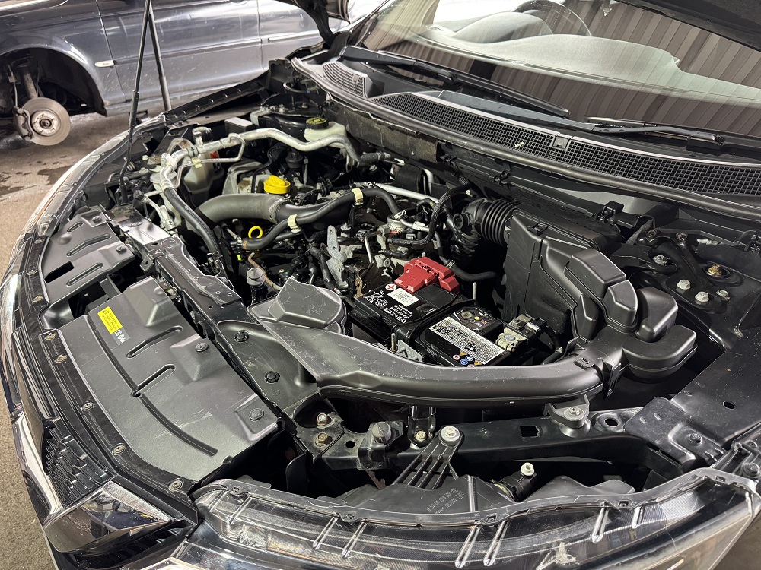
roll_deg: +1.3
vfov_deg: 56.8
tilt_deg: -34.4
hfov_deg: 71.6
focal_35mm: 24
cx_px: 380
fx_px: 528
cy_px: 285
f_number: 1.78
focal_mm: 6.76
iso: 500
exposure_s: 1/50
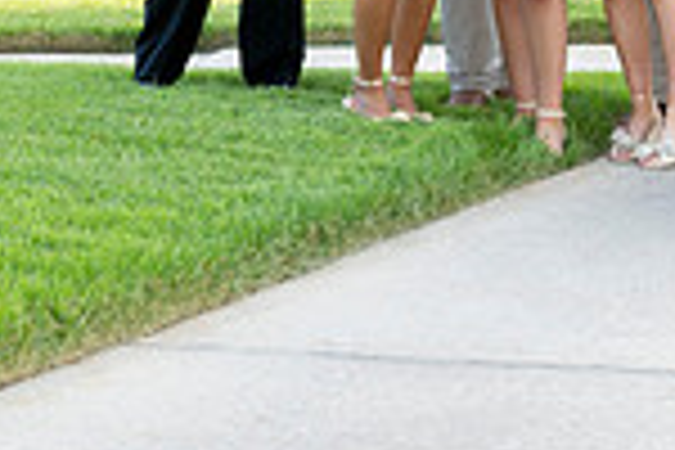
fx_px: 2887
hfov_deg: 12.5
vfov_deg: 8.6
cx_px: 1071
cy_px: -349
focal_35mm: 154
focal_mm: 38
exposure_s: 1/100
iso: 400
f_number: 7.1
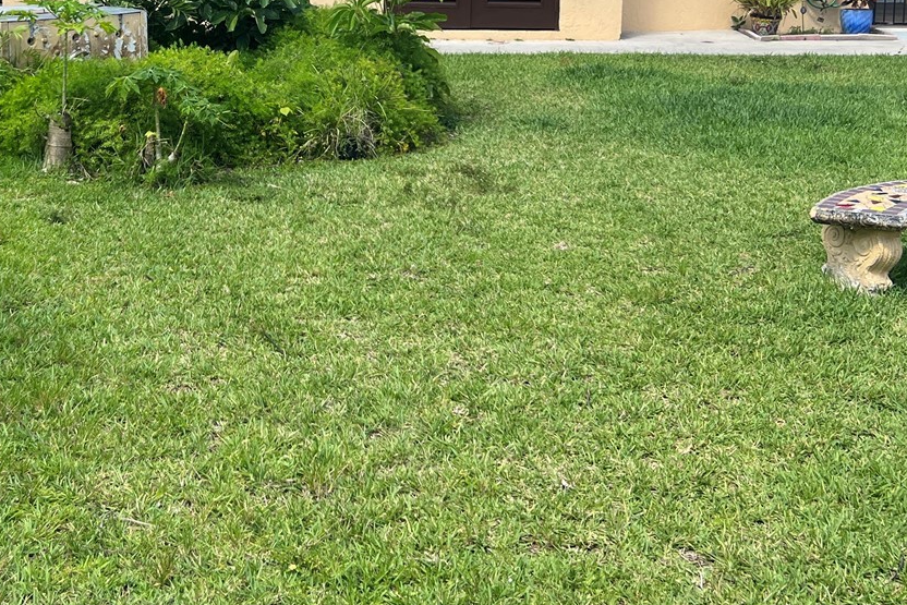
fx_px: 1310
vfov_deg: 24.9
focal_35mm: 52
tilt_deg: -6.5
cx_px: 264
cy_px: 13
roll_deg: +0.2
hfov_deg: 37.5
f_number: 1.5
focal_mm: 5.7
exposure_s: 1/1751
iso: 50
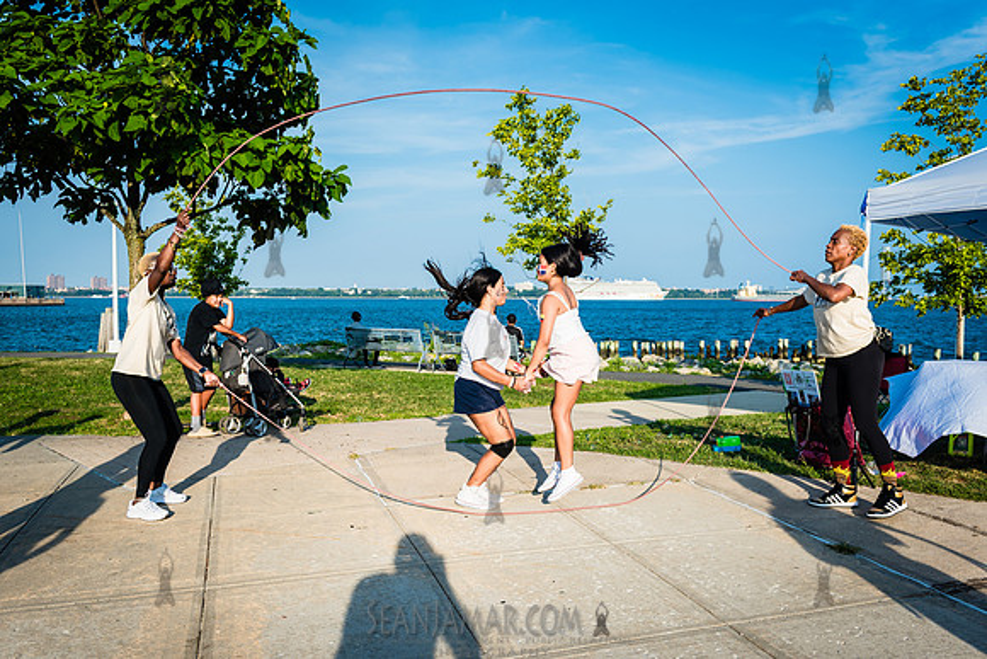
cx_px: 494
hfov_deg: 61.3
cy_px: 330
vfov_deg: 43.1
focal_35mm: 30
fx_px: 833
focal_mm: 29
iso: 250
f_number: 5
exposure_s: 1/640
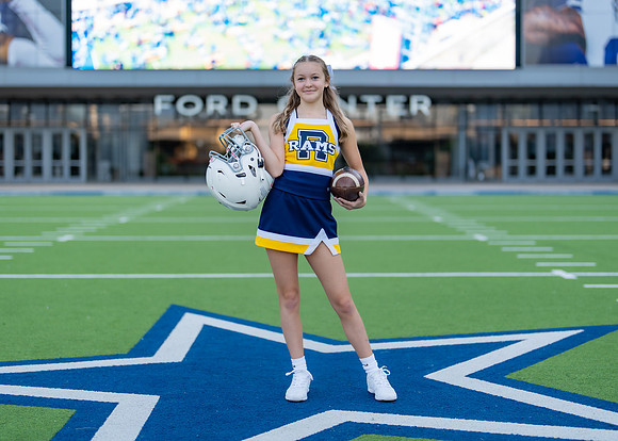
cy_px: 199
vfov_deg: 24.0
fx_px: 1035
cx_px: 316
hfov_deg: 33.2
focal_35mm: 59
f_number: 1.2
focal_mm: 50
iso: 100
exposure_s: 1/1000
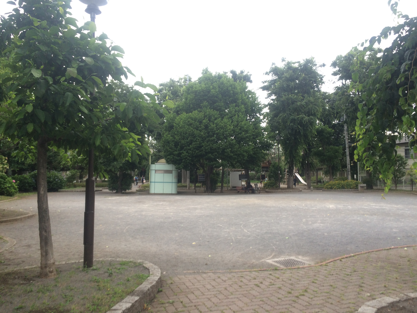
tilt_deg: +1.4
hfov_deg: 61.7
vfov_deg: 48.2
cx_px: 208
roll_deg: +1.2
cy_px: 156
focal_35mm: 29
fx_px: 349
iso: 50
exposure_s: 1/60
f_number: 2.2
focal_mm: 4.15
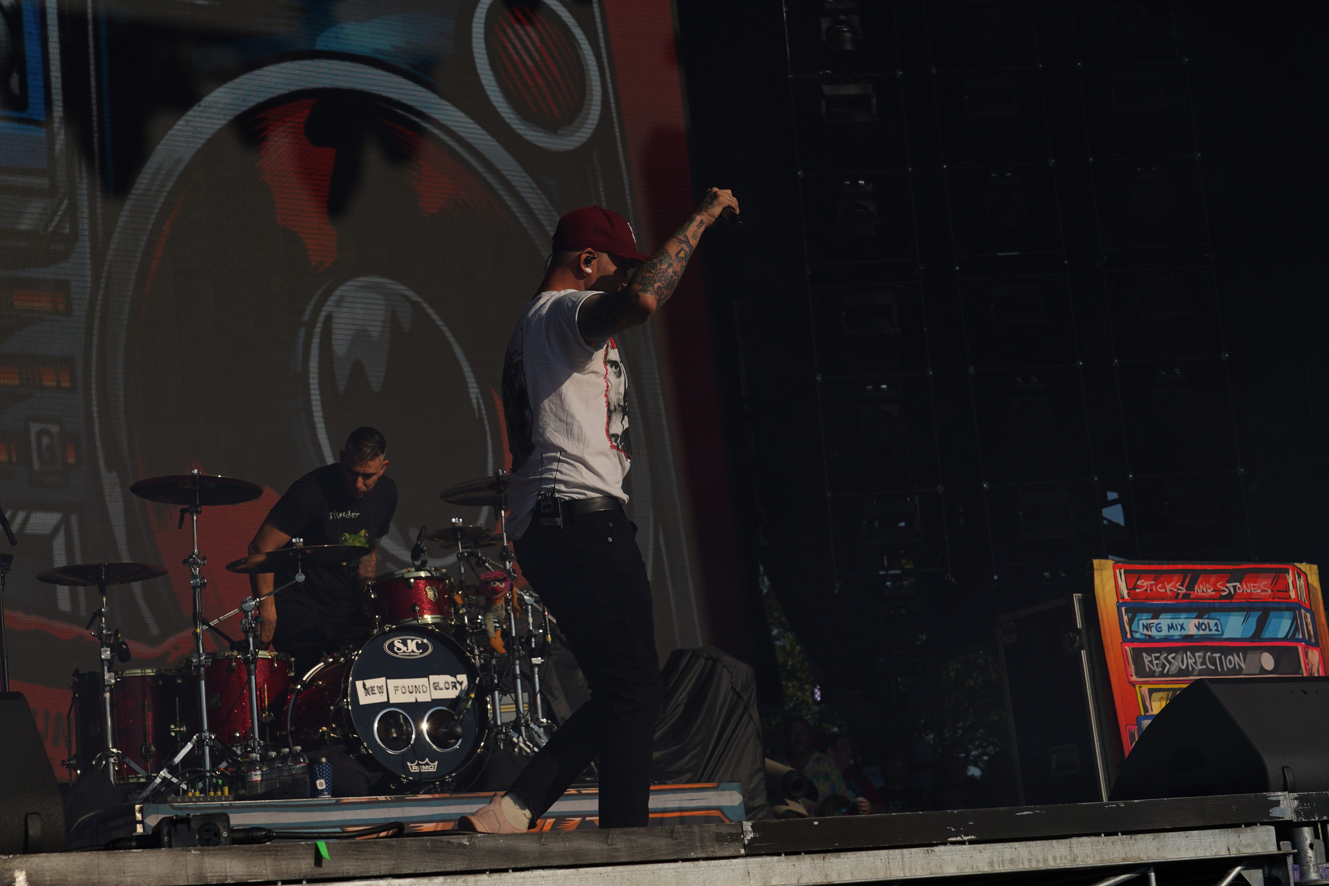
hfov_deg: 28.4
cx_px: 535
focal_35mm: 71
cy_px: 464
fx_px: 2621
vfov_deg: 19.2
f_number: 8
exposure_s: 1/1250
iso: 100
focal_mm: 57
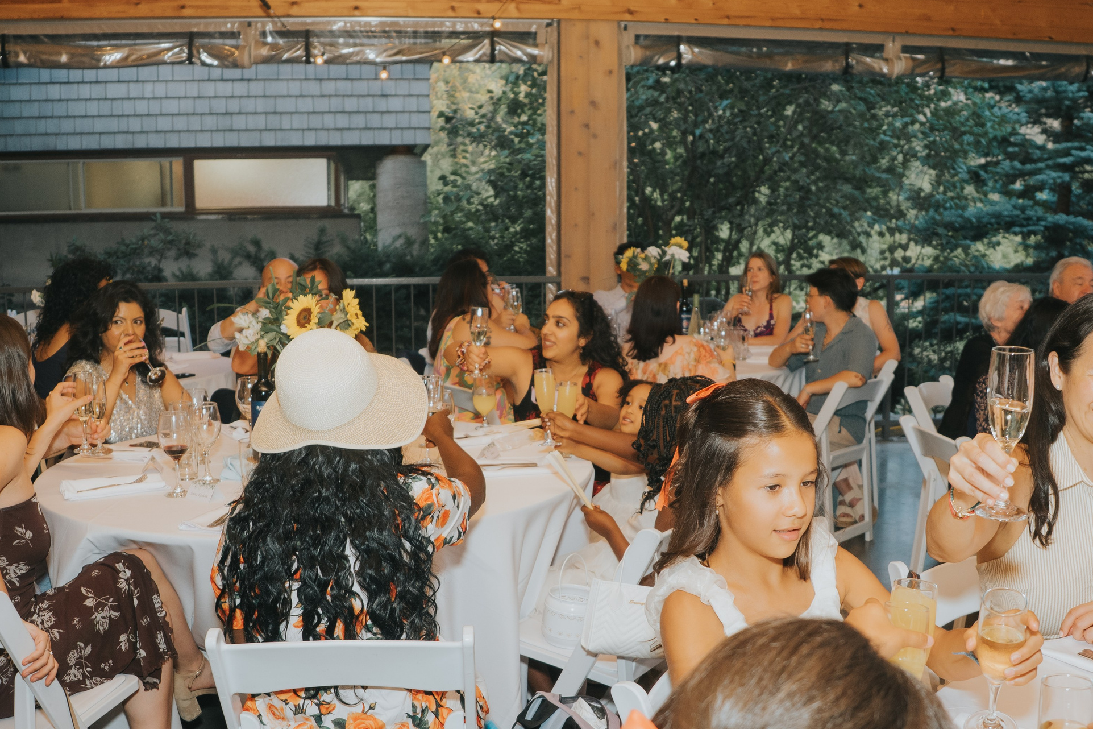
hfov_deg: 53.1
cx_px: 544
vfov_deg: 36.8
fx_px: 1093
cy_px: 418
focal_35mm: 36
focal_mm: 13
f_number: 2.8
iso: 500
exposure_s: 1/160
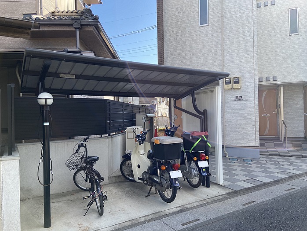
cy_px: 116
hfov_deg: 67.3
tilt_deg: -0.1
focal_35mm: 26
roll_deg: +0.8
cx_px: 154
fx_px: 231
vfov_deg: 53.1
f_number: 1.8
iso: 32
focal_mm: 4.25
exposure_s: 1/620
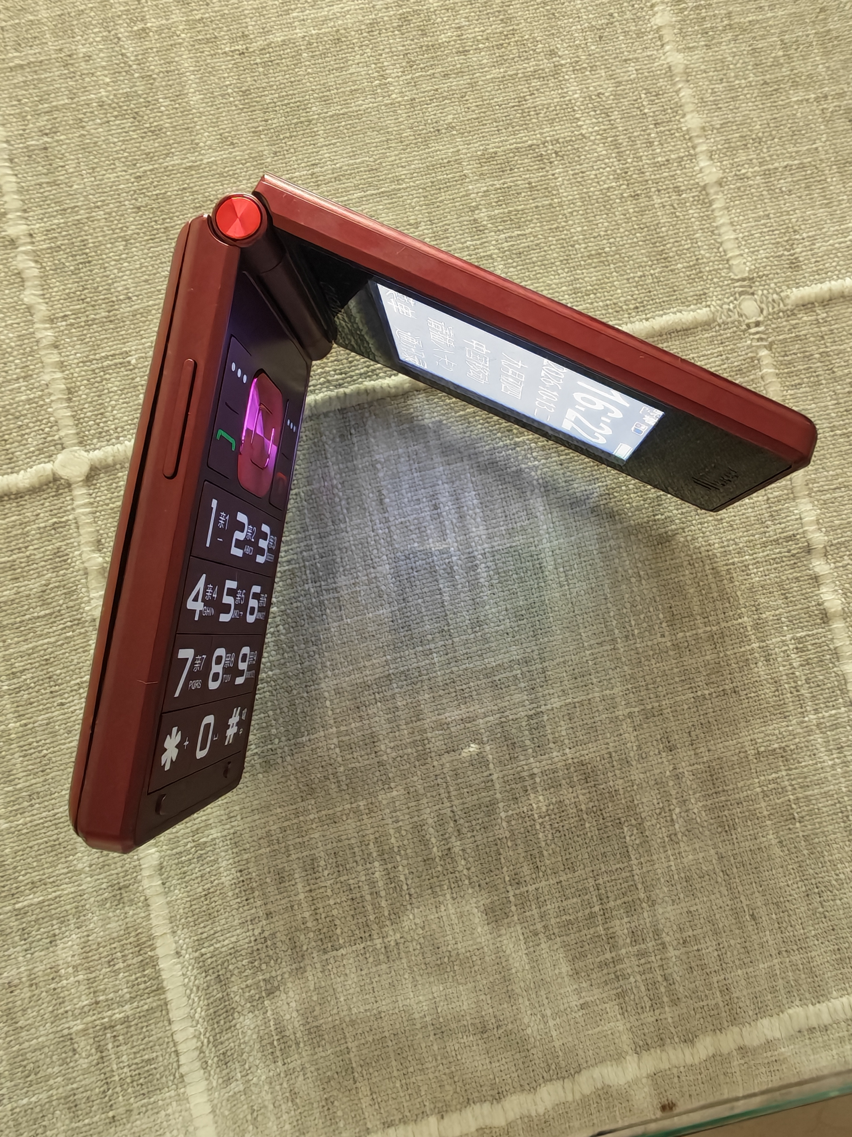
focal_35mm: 23
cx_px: 426
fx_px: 755
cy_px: 568
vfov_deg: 73.9
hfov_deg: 58.9
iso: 640
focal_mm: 1.82
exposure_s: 1/13
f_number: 2
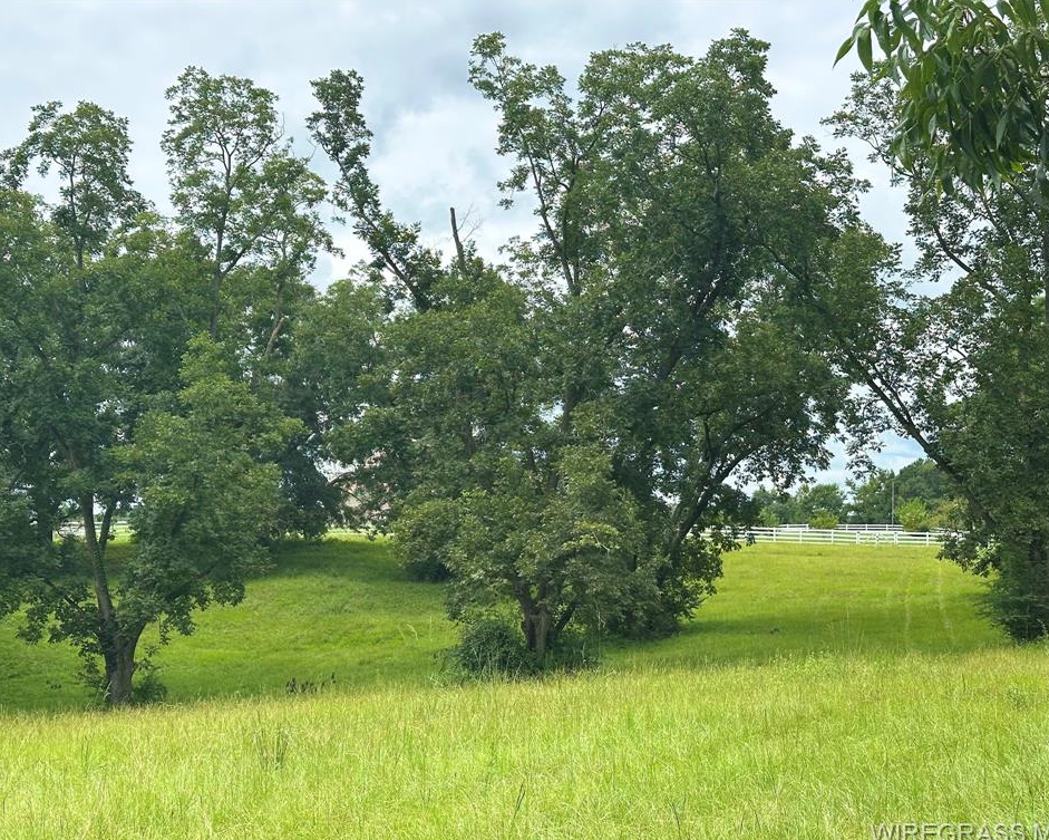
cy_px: 425
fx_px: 1584
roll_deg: -1.4
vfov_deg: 29.7
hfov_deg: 36.7
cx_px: 528
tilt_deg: +4.2
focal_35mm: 51
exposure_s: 1/2732
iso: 64
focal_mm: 6.86
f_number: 1.78
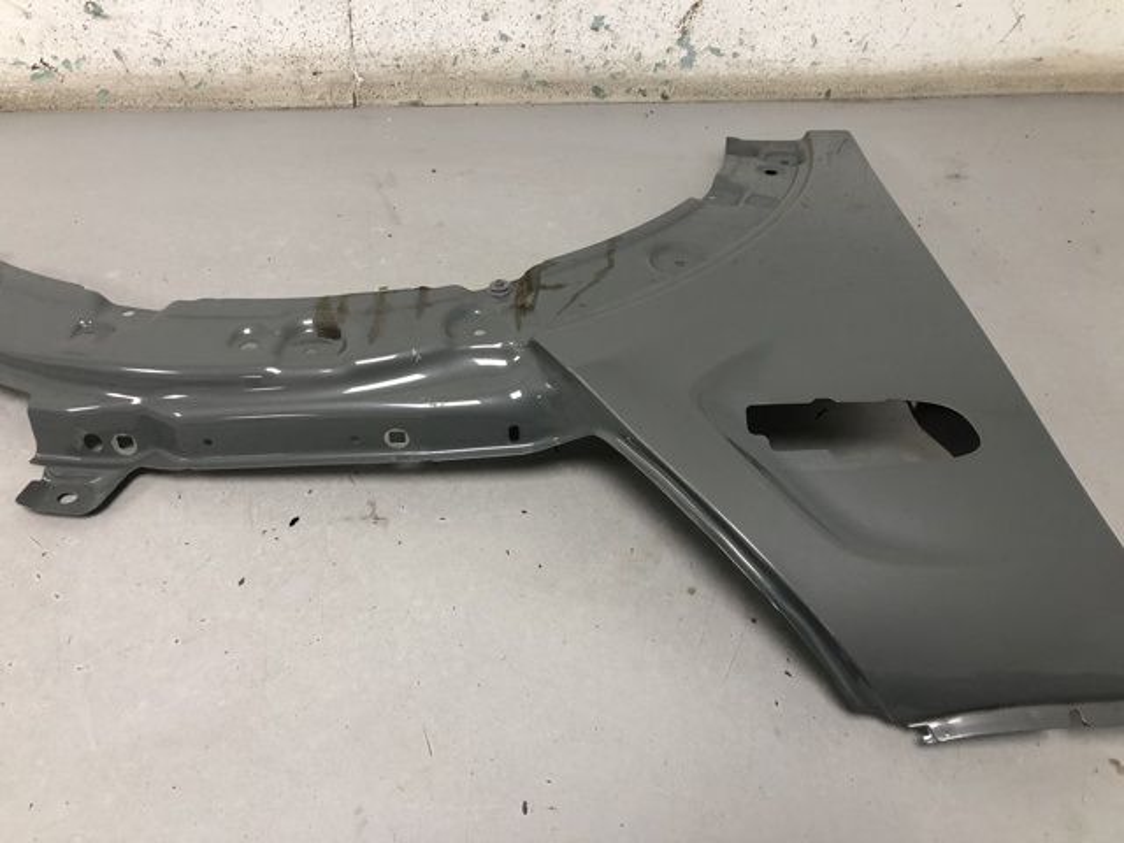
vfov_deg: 49.7
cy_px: 422
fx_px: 909
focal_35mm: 28
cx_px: 562
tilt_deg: -46.7
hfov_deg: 63.4
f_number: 1.8
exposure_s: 1/25
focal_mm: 4
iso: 32
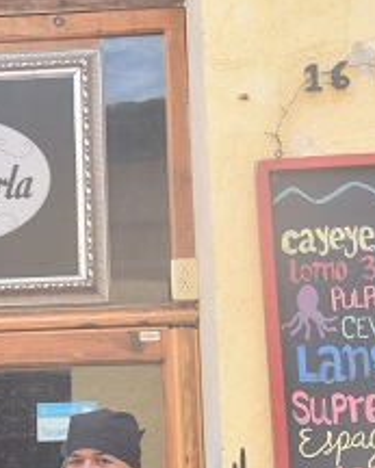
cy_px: 452
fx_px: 1525
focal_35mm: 110
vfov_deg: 17.1
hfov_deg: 13.7
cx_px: -37
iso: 100
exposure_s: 1/125
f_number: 5.6
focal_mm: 26
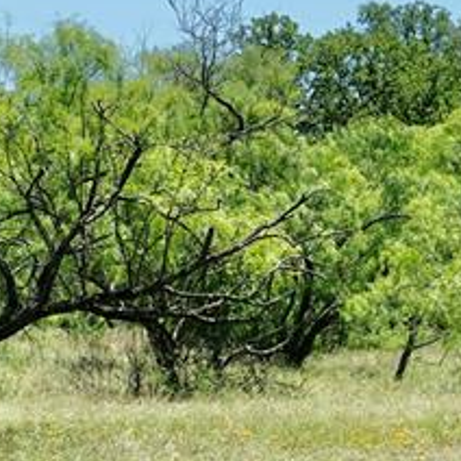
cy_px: 404
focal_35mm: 213
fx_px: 3209
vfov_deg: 8.2
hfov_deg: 8.1
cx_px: -70
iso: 100
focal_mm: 18.92
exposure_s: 1/640
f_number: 4
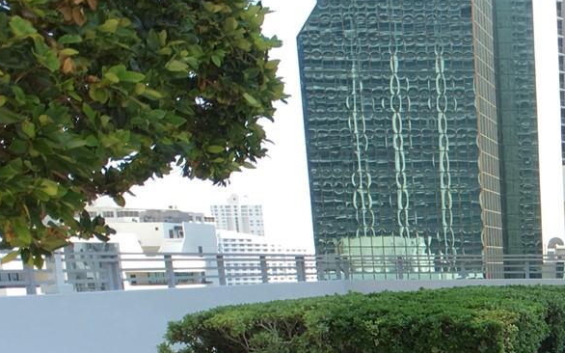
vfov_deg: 15.0
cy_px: 431
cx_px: 742
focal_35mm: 84
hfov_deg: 22.0
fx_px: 1293
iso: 25
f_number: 2.2
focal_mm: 4.15
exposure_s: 1/364
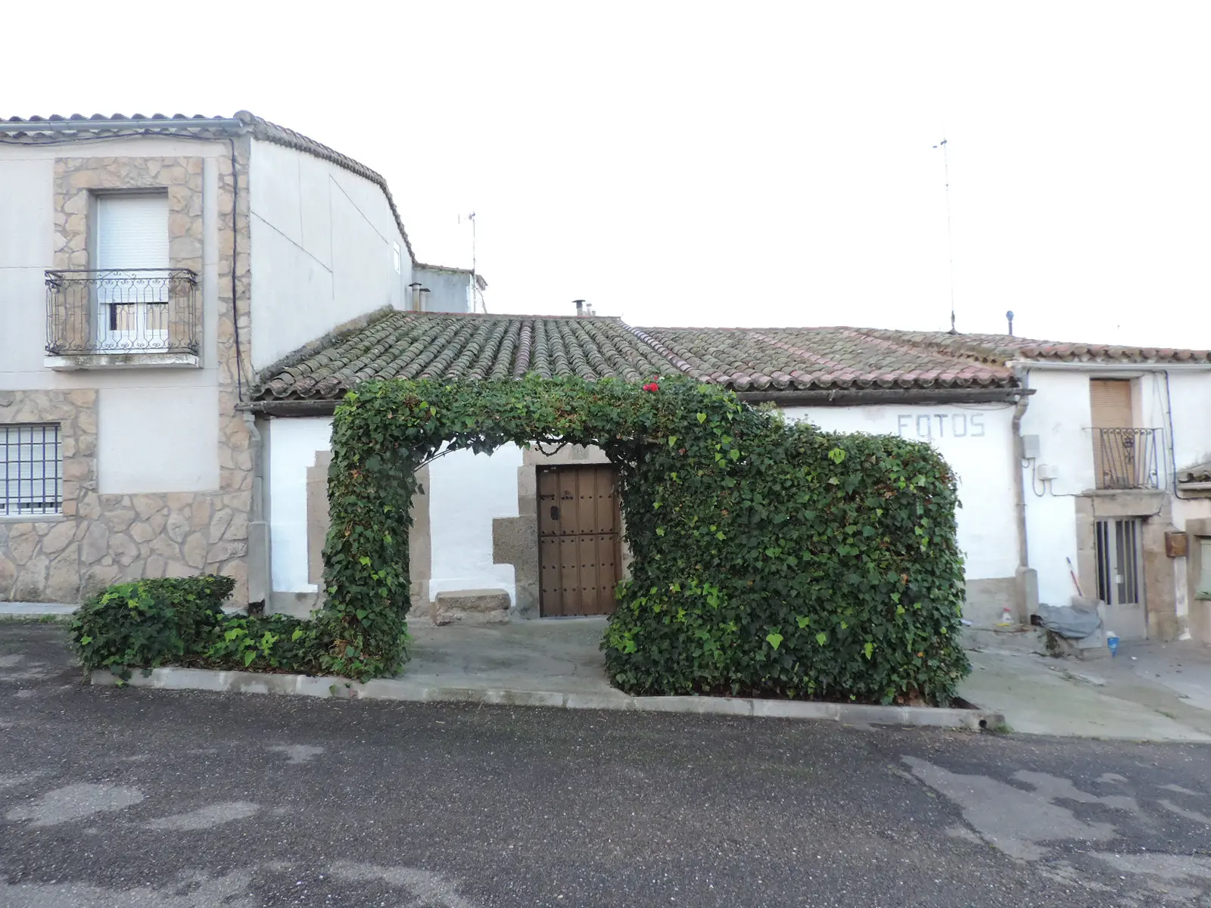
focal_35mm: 24
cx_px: 606
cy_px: 454
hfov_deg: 71.6
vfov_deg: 56.8
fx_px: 840
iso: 400
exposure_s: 1/200
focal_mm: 4.3
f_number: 3
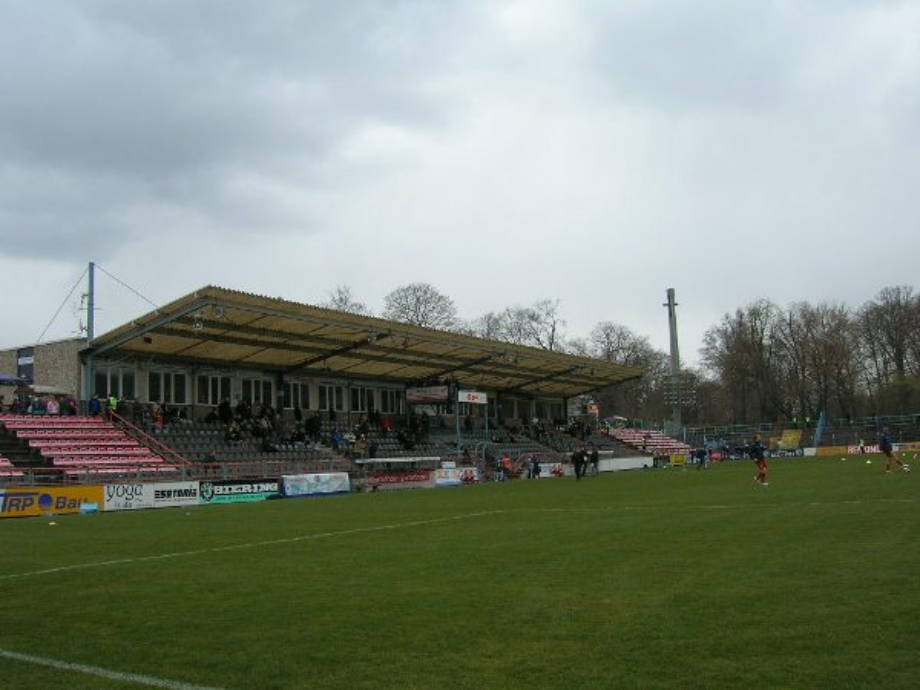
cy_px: 345
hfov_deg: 54.0
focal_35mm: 34
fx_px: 904
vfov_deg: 41.8
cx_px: 460
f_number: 4.9
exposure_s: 1/133
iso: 50
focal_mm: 5.7
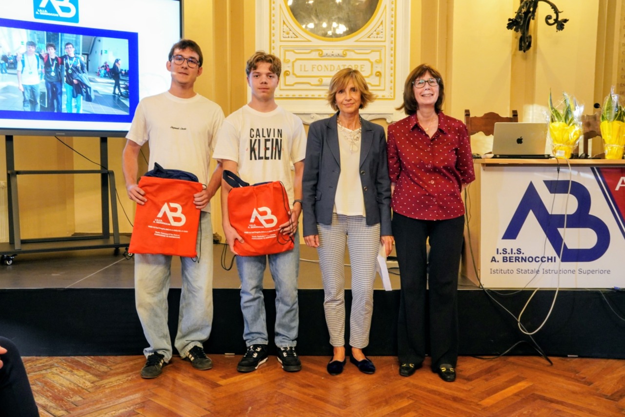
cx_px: 312
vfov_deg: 38.4
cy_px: 208
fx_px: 599
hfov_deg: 55.1
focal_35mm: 34
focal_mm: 23
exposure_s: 1/20
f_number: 5.6
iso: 1000
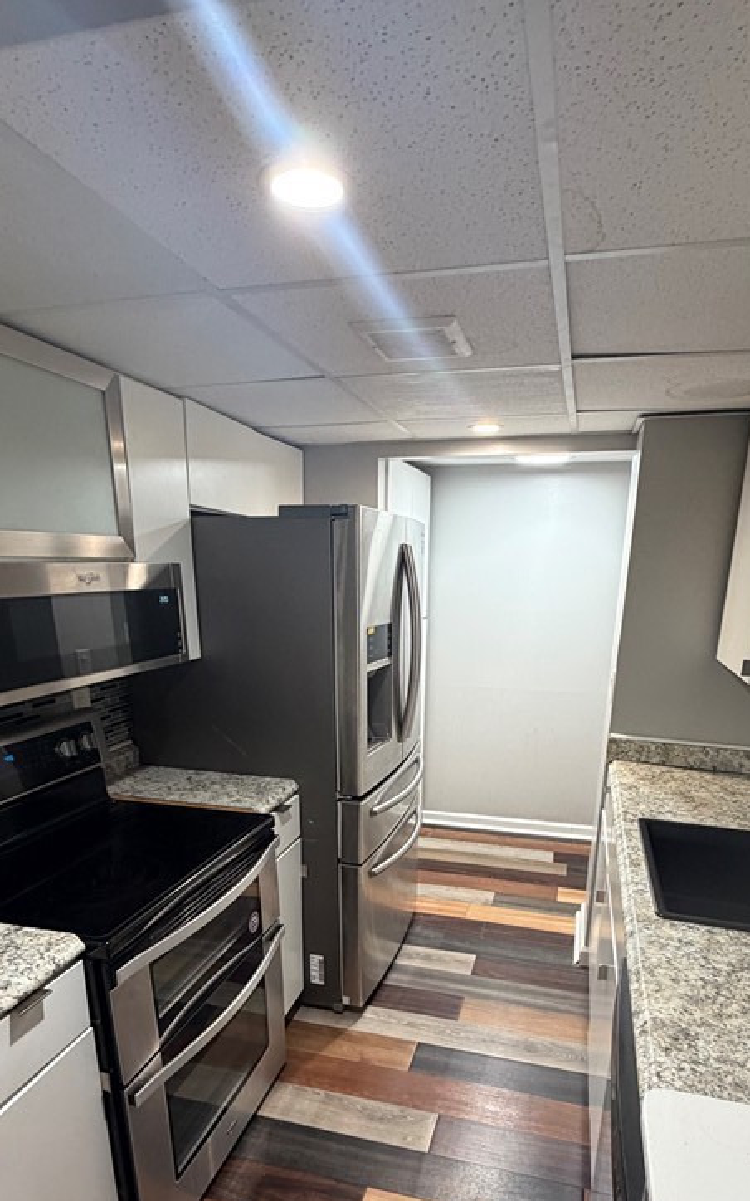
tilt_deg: -19.3
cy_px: 795
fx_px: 687
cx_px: 398
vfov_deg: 79.7
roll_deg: -0.5
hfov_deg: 57.2
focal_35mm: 21
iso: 320
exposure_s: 1/60
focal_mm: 2.22
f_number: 2.2
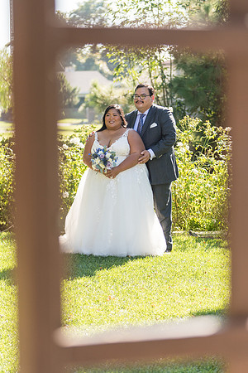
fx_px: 1250
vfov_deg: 16.9
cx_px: 124
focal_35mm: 121
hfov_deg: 11.3
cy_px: 186
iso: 200
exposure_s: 1/1000
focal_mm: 81
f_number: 2.8
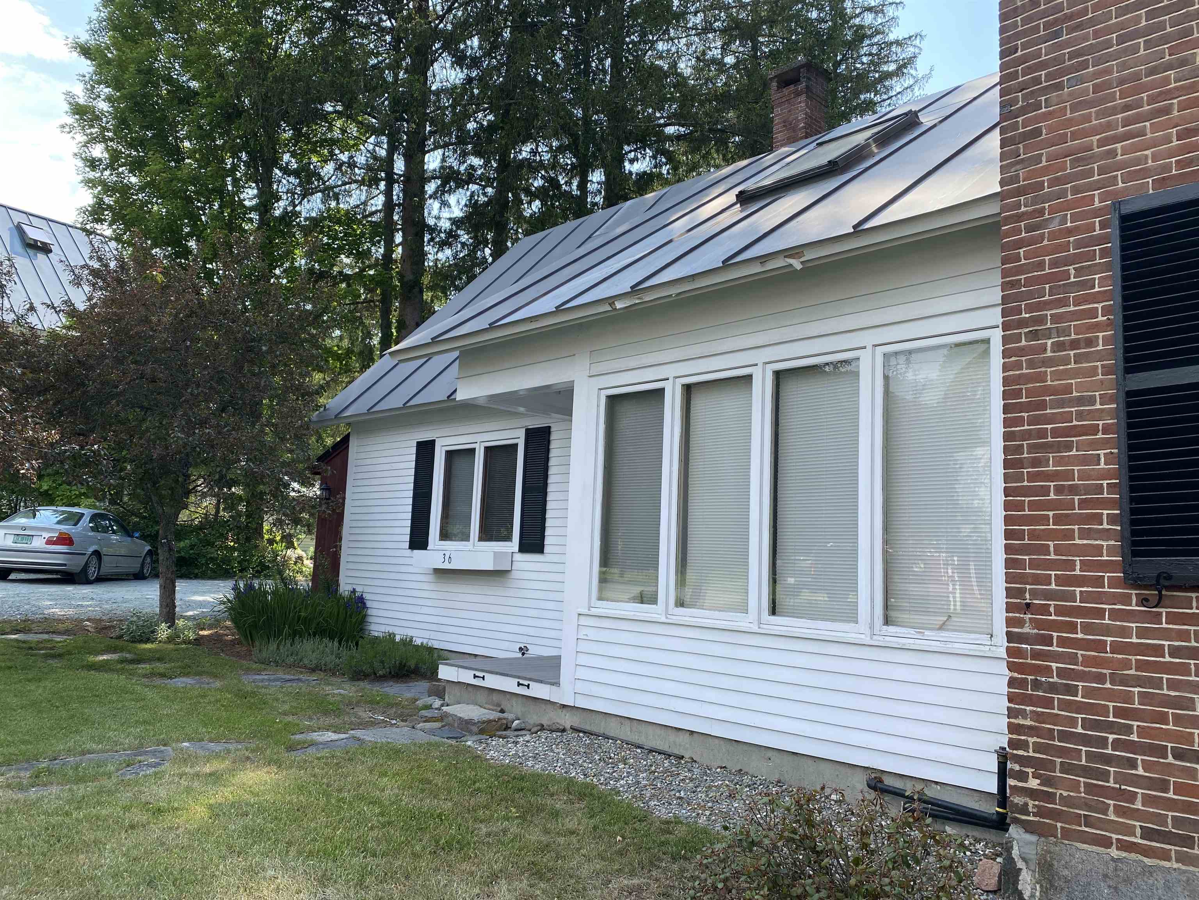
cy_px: 450
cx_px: 600
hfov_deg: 67.3
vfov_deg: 53.1
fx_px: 901
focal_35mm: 26
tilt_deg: +7.4
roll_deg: -2.9
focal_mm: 4.25
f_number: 1.8
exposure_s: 1/816
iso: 32
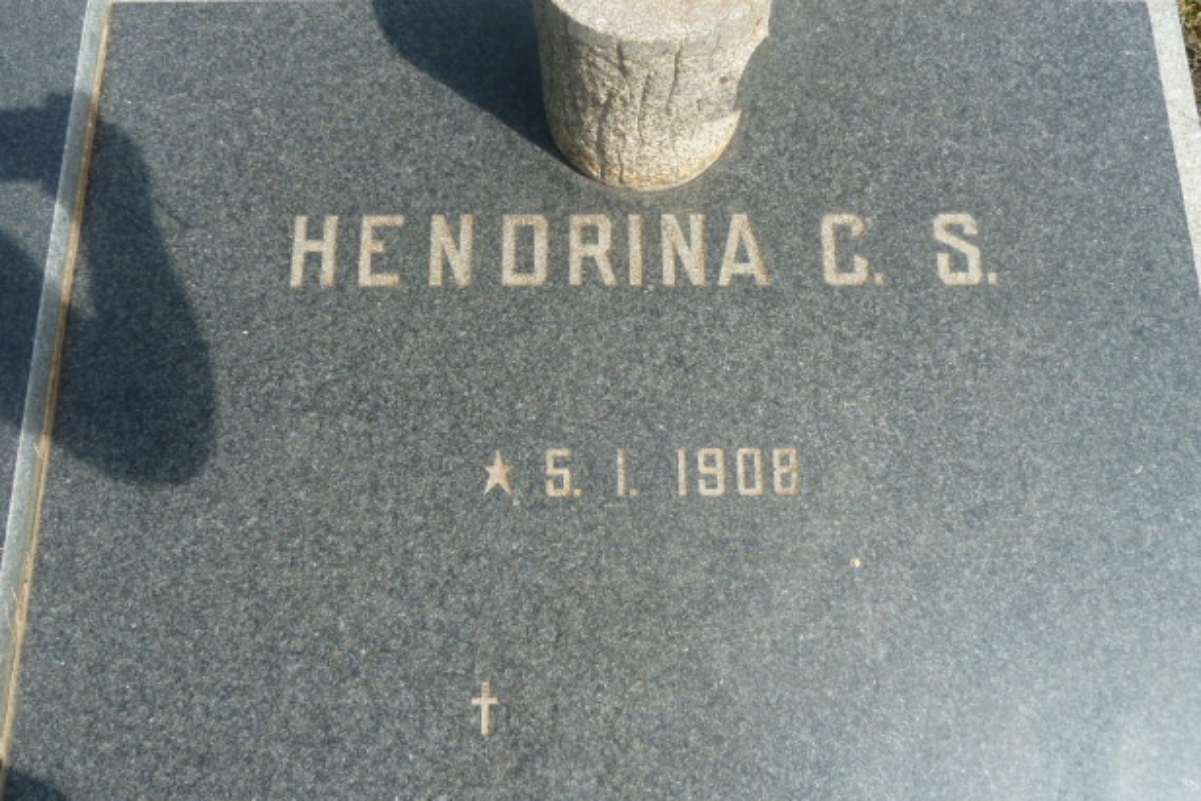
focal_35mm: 27
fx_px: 901
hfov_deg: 67.4
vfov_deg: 47.9
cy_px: 357
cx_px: 600
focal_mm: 4.1
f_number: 4
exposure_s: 1/250
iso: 80
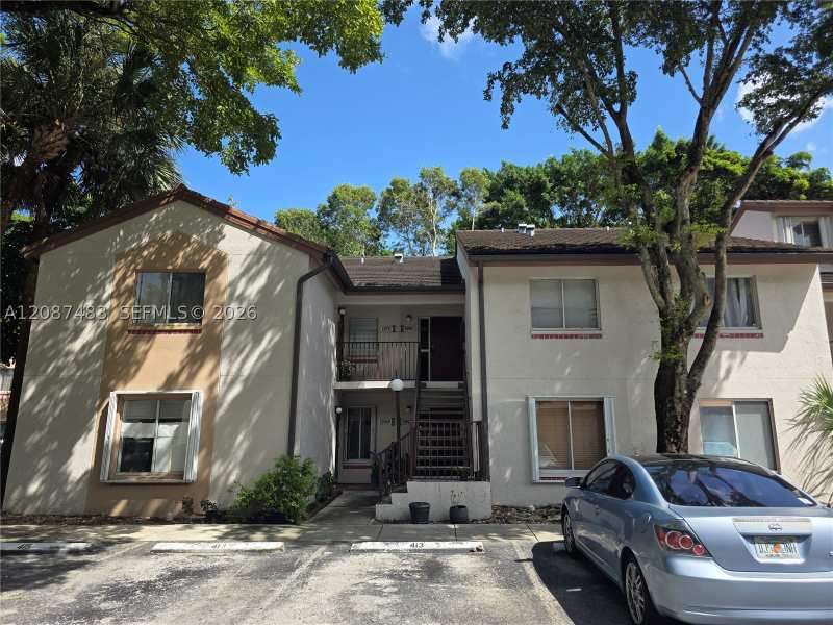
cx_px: 416
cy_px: 312
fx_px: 553
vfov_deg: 58.9
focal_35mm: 23
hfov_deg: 73.9
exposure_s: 1/2593
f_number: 1.7
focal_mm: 6.3
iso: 80
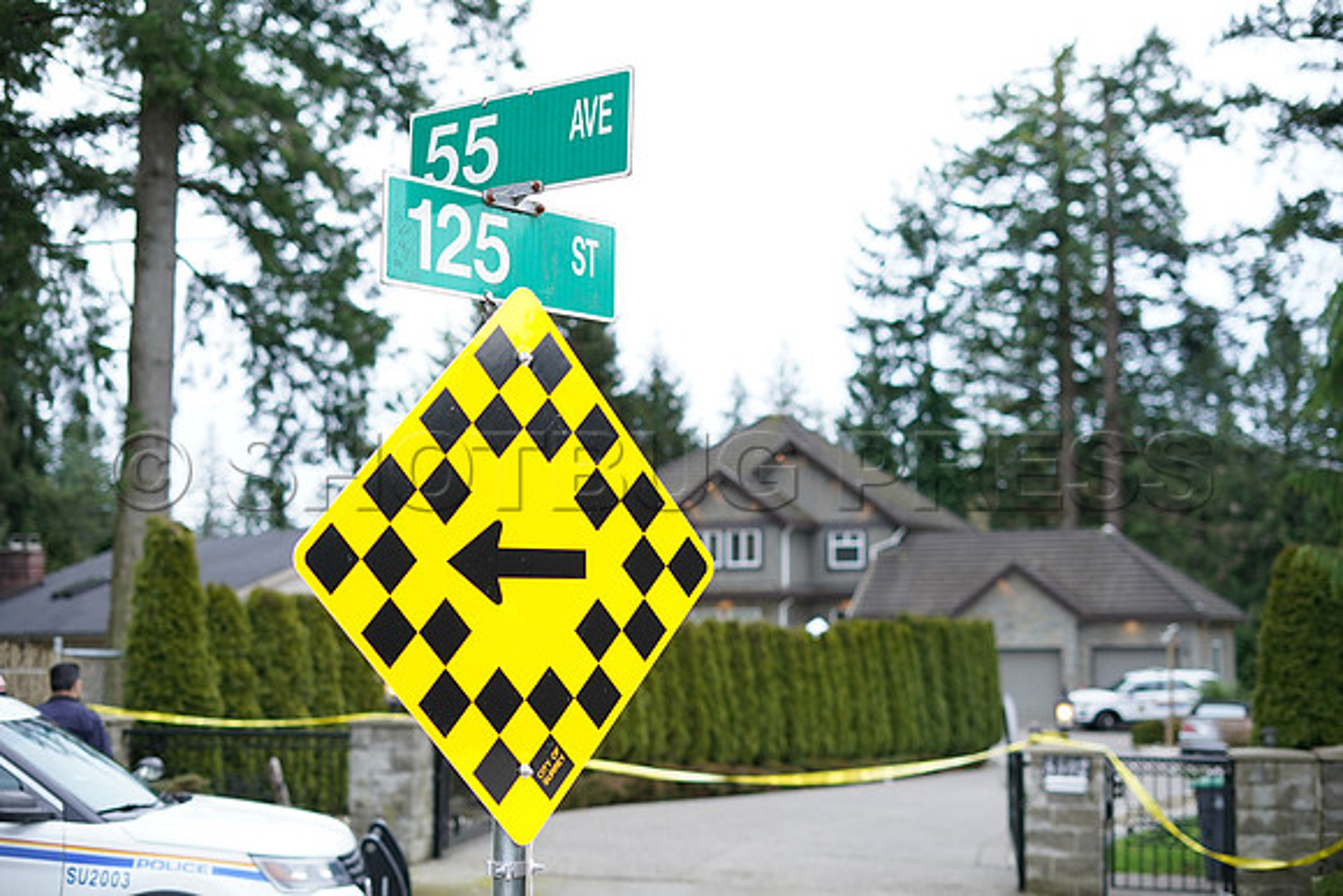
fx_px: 1866
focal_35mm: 50
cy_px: 448
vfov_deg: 27.0
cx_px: 672
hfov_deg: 39.6
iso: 800
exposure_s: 1/500
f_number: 2.5
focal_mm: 50
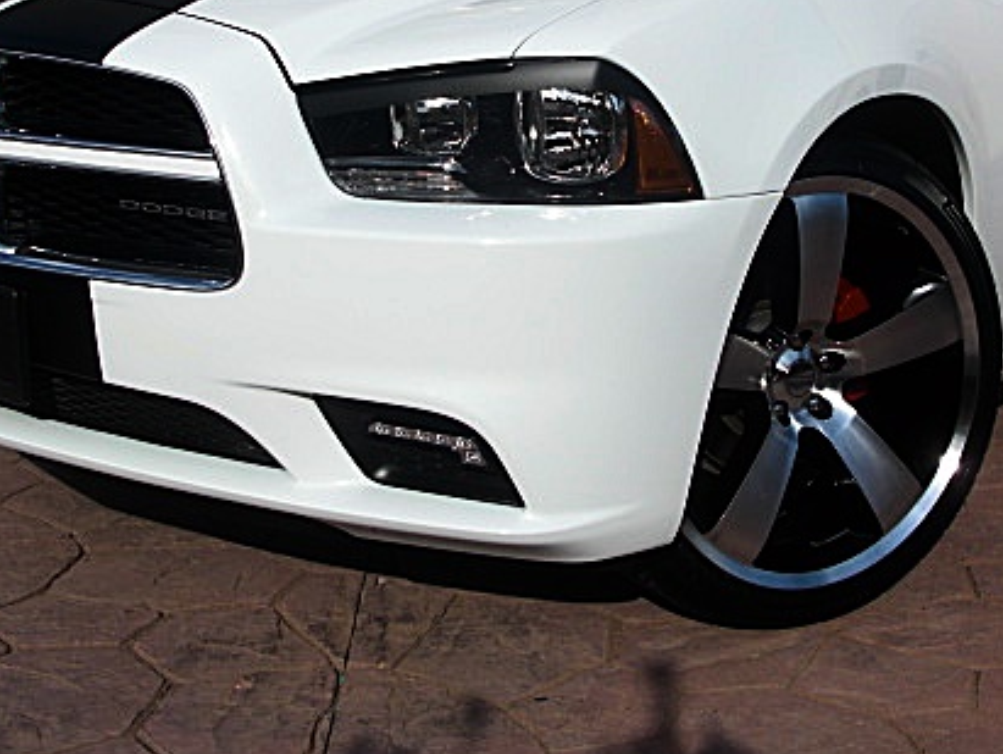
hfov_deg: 34.3
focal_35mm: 56
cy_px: 181
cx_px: 564
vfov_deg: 25.8
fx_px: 1624
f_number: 7.9
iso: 50
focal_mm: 6.3
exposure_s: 1/160
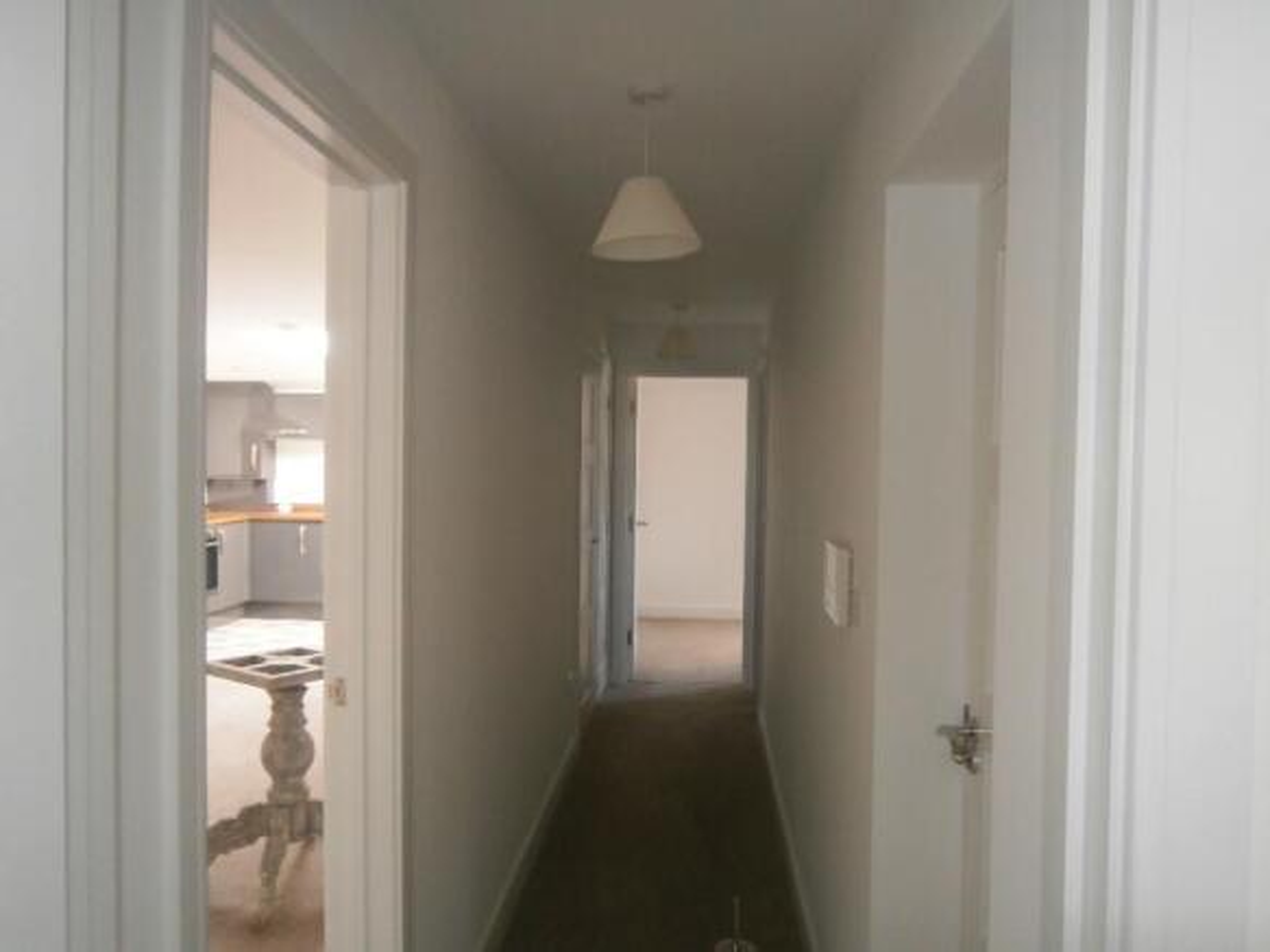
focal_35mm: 26
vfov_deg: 53.0
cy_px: 476
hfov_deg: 67.3
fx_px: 954
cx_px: 635
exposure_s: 1/30
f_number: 2.8
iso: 200
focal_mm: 4.7
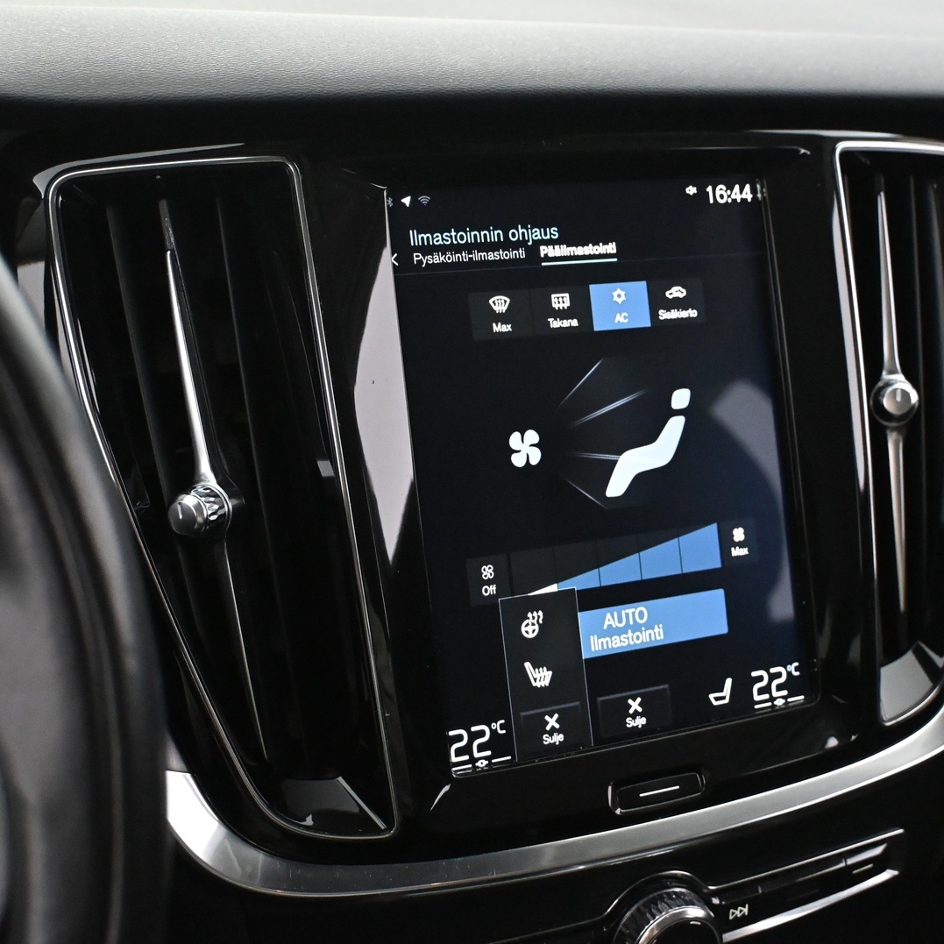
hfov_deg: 36.1
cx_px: 517
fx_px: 1449
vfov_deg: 36.1
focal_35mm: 47
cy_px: 472
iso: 7200
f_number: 4.2
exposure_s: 1/60
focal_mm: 24.5
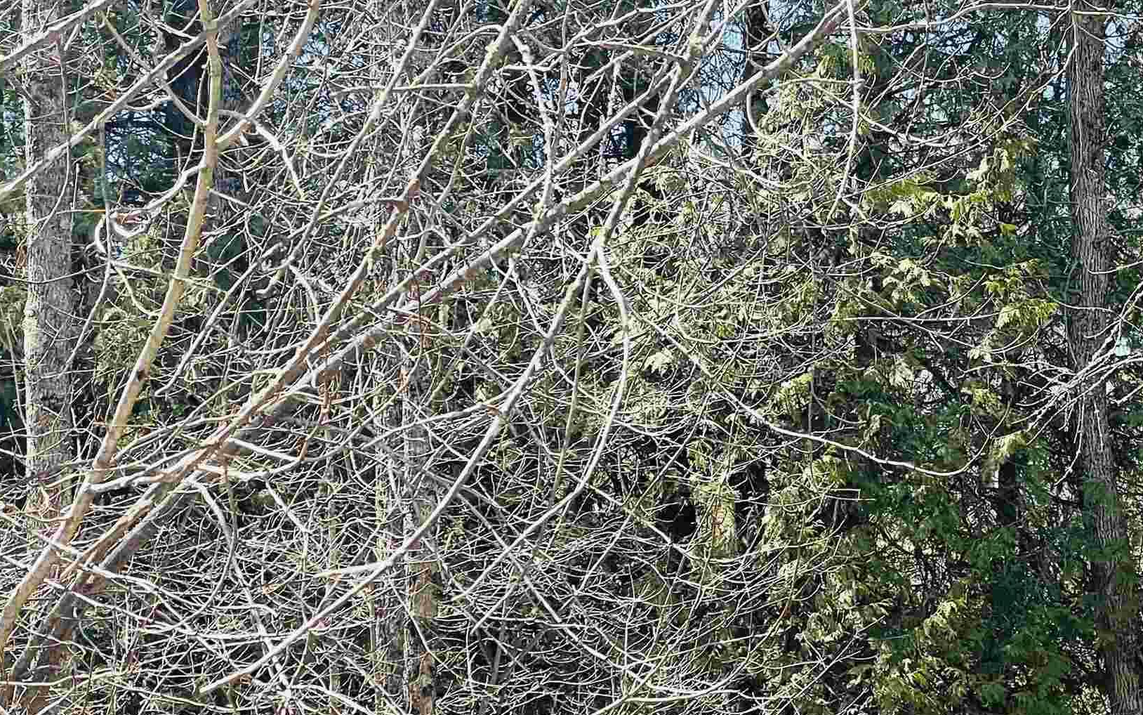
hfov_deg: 19.6
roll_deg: +2.4
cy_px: 516
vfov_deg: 12.6
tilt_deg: +6.7
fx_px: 3240
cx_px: 1071
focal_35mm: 104
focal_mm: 6
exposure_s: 1/313
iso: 25
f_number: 2
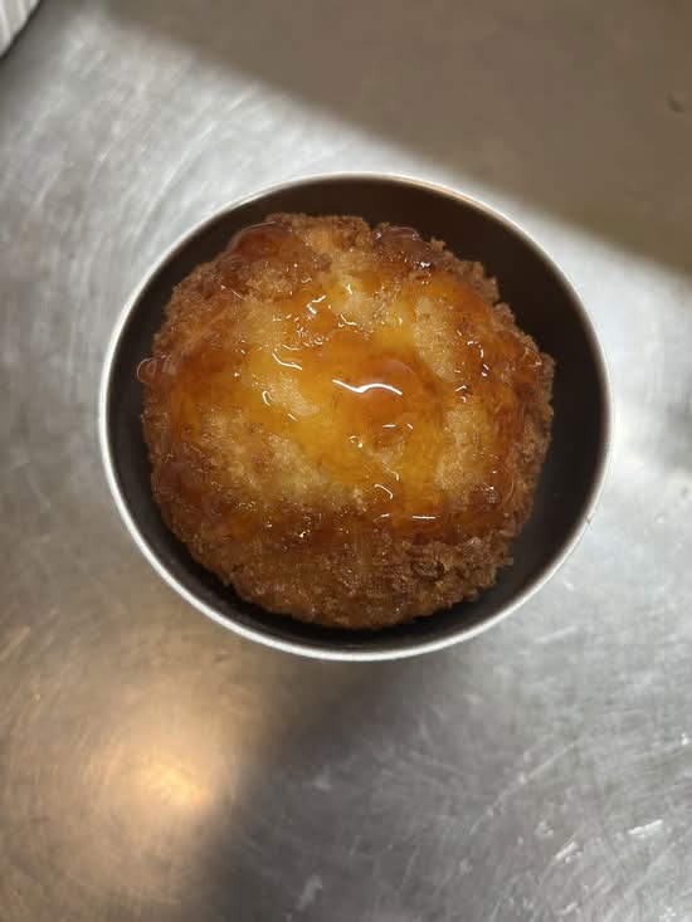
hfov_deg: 53.1
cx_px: 346
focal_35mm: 26
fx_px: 693
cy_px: 461
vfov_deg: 67.3
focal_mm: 5.1
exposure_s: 1/50
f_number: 1.6
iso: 80
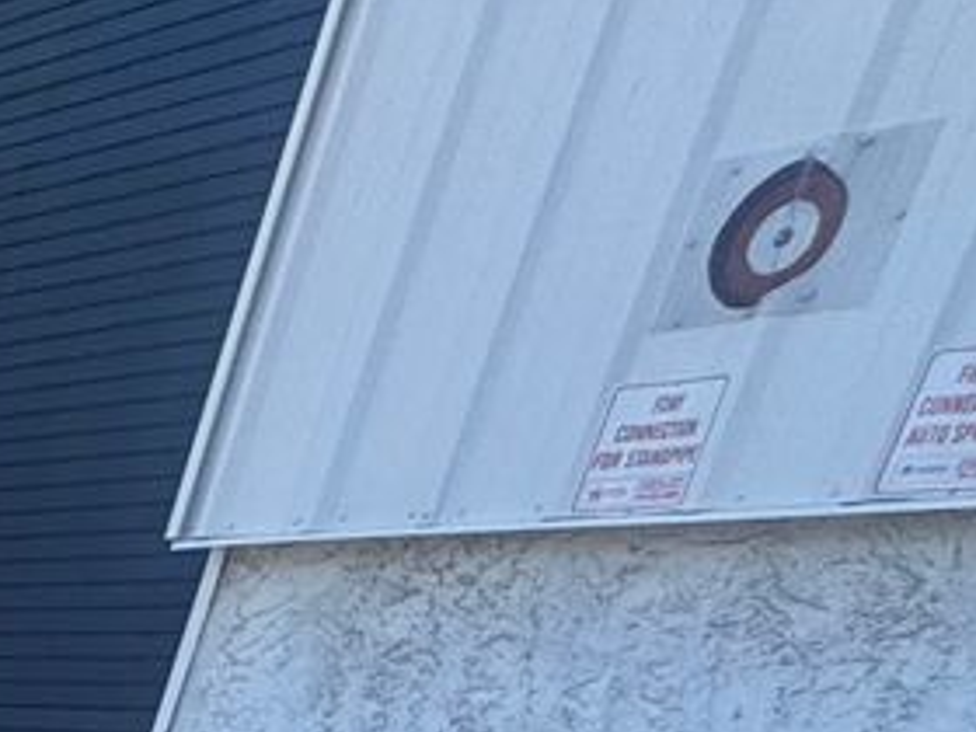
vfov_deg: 13.7
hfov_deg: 13.8
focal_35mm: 80
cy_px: 1722
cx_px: -1548
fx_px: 2256
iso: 40
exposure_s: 1/253
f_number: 2.2
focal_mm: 2.22
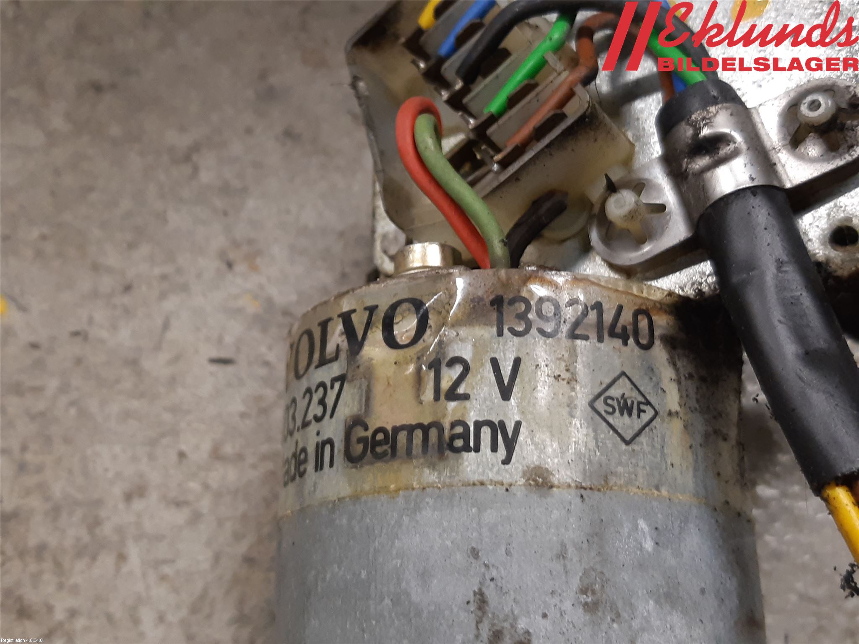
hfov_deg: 67.3
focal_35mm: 26
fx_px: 645
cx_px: 430
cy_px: 322
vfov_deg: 53.1
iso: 125
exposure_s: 1/50
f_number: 1.7
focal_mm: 3.93
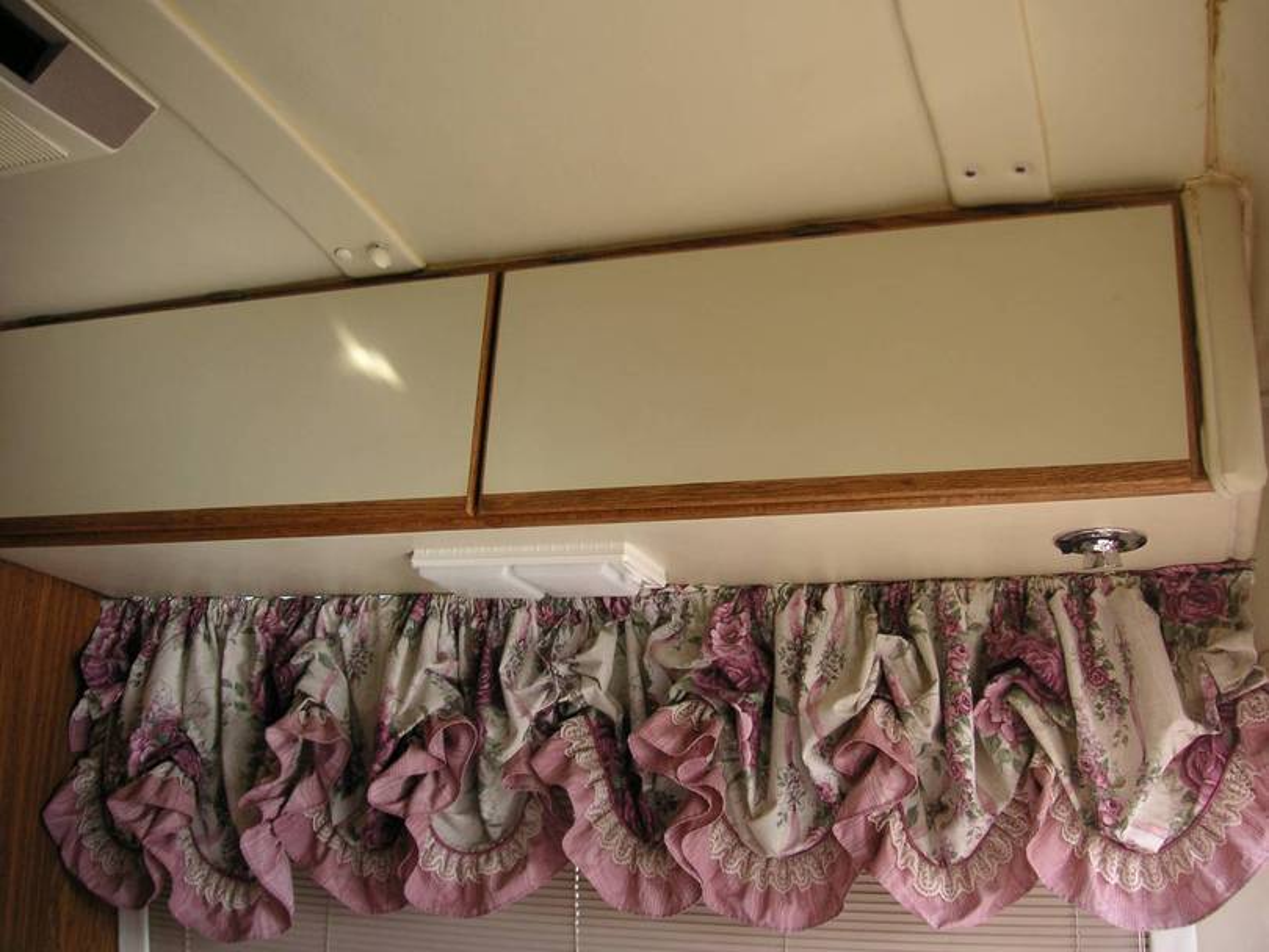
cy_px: 476
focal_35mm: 37
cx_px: 634
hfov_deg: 50.1
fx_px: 1357
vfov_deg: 38.7
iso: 50
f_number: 2.8
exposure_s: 1/45
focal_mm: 6.1
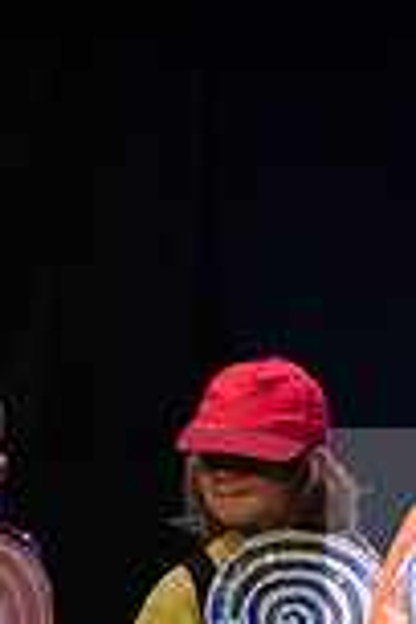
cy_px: 651
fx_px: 9585
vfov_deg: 3.7
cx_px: 423
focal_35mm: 553
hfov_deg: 2.5
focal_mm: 126
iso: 800
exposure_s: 1/80
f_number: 2.8
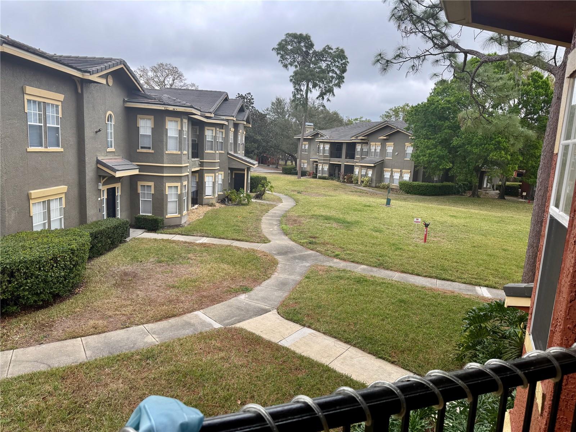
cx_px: 288
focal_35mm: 24
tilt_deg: -9.9
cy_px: 216
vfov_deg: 56.8
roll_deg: -3.6
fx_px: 399
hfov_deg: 71.6
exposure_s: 1/593
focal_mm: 6.76
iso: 80
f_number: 1.78
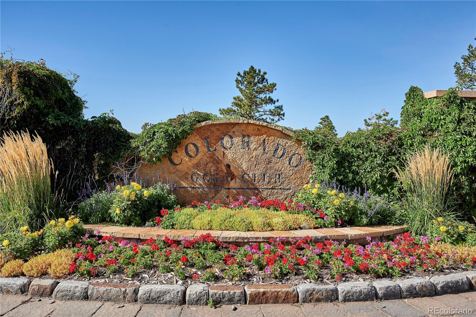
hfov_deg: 61.9
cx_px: 238
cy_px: 158
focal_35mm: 30
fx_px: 397
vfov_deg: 43.6
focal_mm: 30
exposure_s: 1/800
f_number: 10
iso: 400
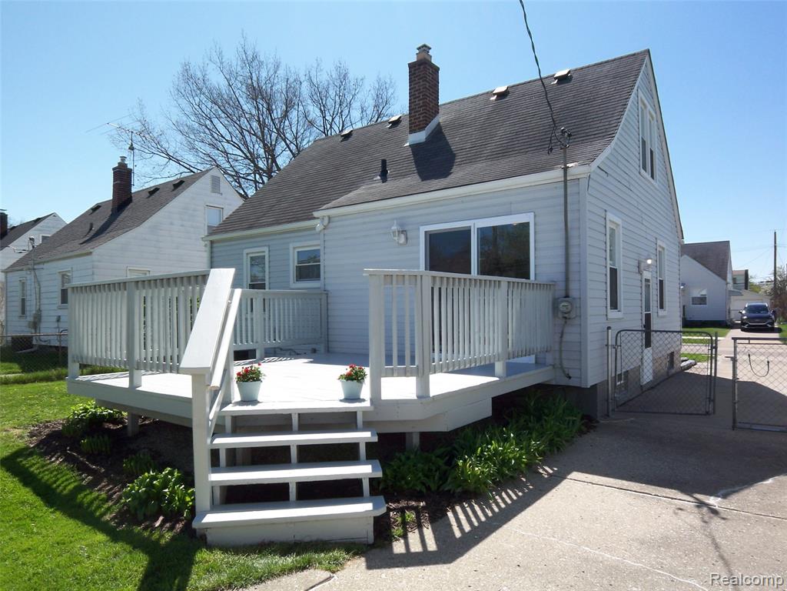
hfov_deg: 73.9
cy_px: 296
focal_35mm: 23
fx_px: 523
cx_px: 394
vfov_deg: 58.9
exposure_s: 1/200
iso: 50
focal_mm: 3.8
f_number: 5.6
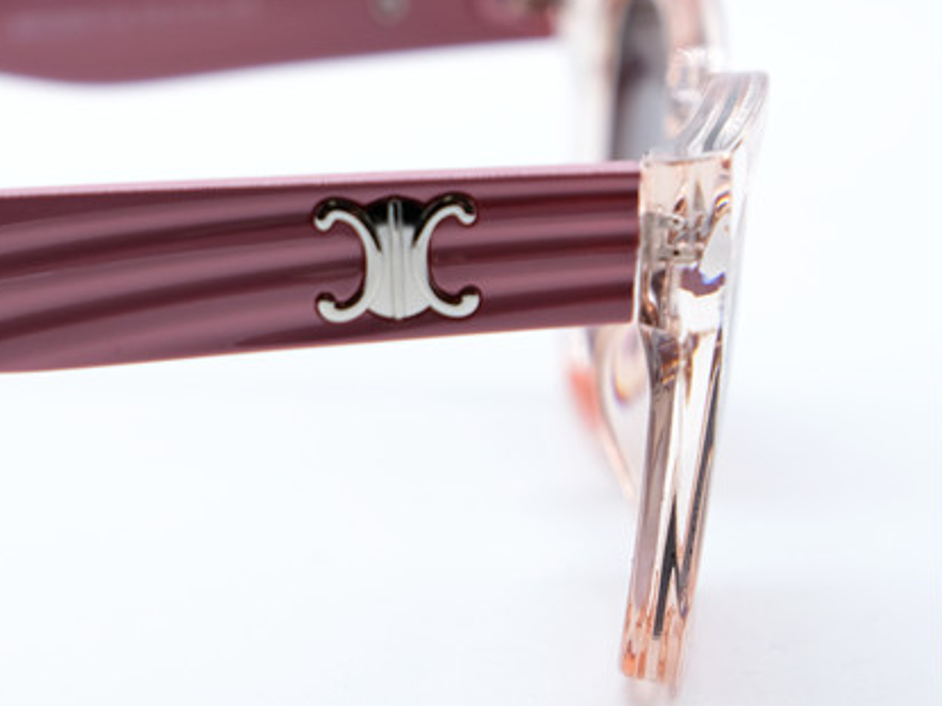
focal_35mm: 160
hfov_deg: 12.1
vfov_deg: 9.3
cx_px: -188
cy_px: 270
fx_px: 4353
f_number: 5.6
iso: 160
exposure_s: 1/140
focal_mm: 46.3
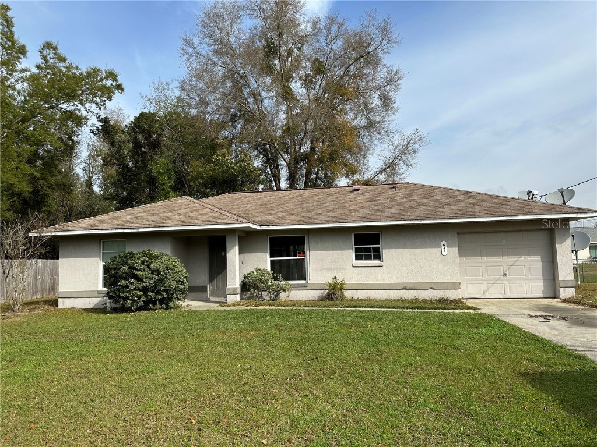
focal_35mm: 24
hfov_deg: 71.6
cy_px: 224
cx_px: 298
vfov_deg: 56.8
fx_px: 414
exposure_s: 1/5000
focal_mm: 6.86
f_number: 1.78
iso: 80
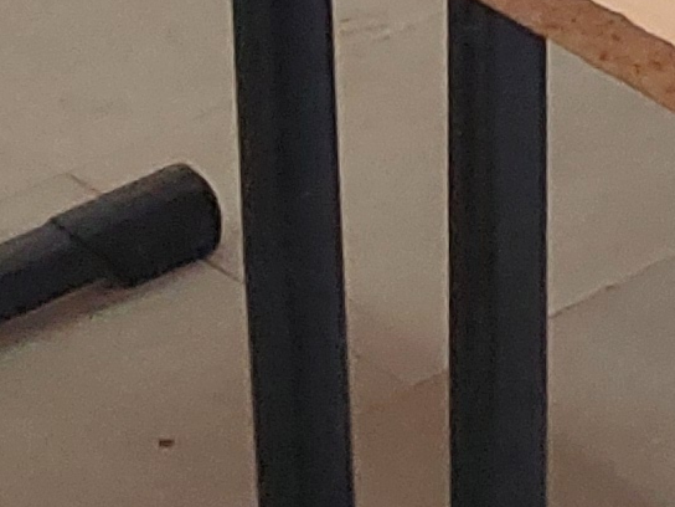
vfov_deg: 5.8
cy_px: -1366
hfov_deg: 7.7
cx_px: 2008
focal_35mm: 225
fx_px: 4387
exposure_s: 1/60
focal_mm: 4.6
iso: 400
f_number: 1.8
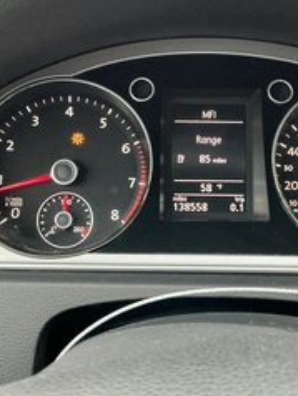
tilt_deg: -19.6
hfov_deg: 30.9
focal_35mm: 47
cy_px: 160
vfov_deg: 40.2
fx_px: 539
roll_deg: -1.6
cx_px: 168
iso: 250
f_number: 1.8
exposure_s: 1/60
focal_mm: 3
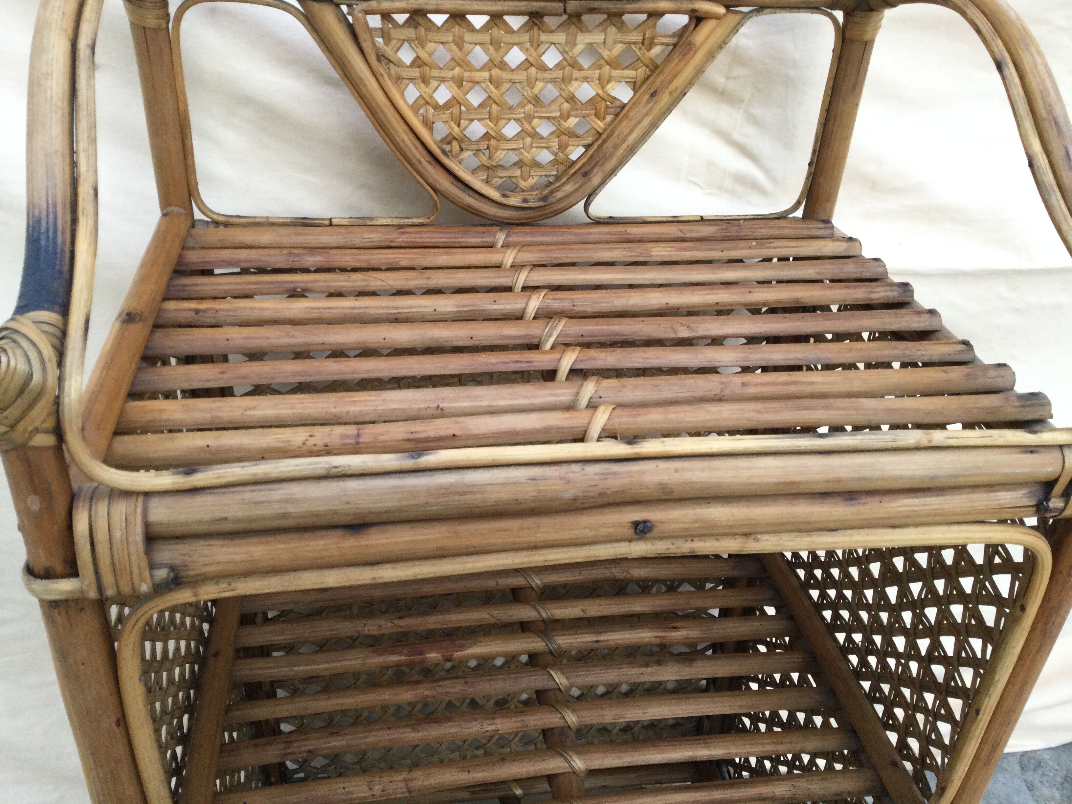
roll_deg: -1.8
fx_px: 960
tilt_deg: -32.1
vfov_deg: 45.4
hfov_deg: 58.4
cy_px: 402
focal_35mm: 31
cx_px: 536
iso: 50
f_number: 2.4
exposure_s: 1/33
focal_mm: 3.3
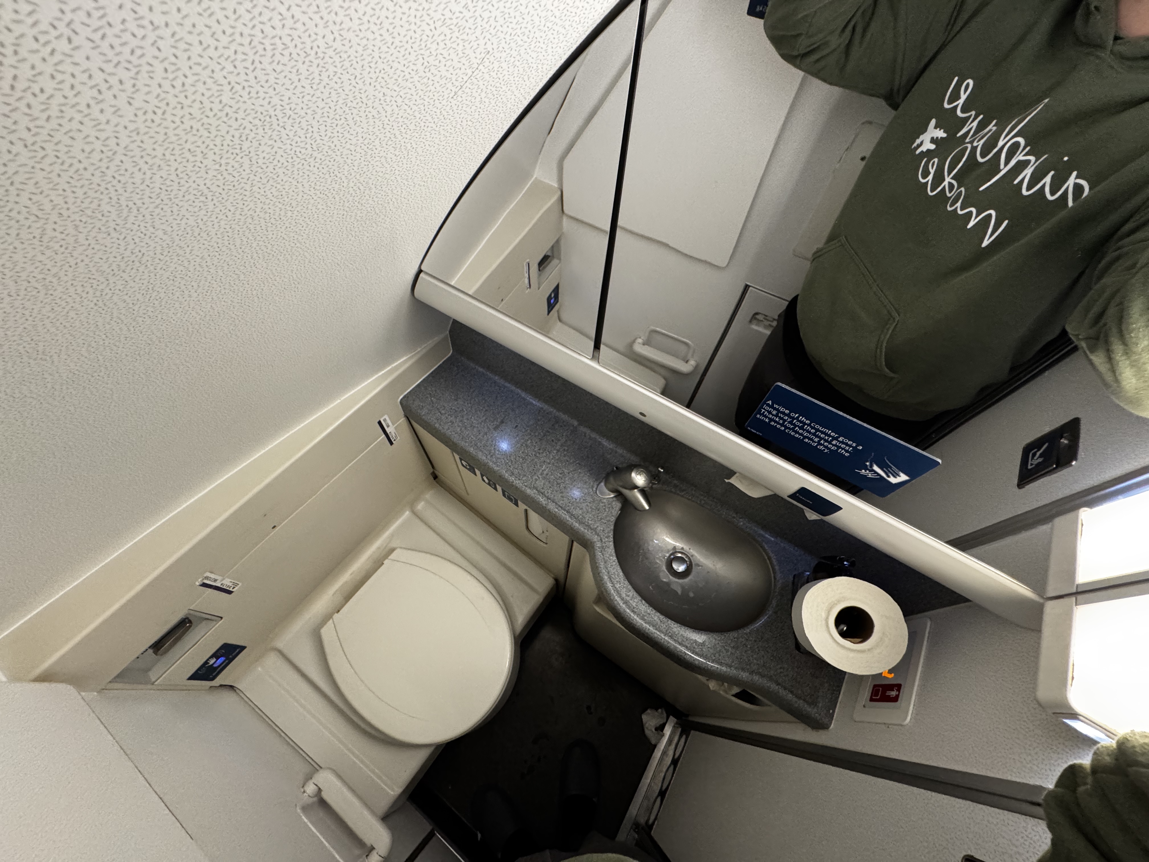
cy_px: 431
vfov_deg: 85.7
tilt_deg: -57.8
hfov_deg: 102.1
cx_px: 574
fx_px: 465
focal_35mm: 14
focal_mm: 2.22
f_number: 2.2
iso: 500
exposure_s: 1/57
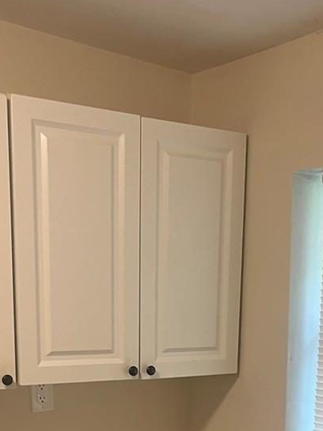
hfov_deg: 25.1
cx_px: 211
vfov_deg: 30.5
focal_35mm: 58
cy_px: 446
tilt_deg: -6.3
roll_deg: +1.1
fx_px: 722
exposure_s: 1/60
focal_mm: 5.1
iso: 125
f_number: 1.6
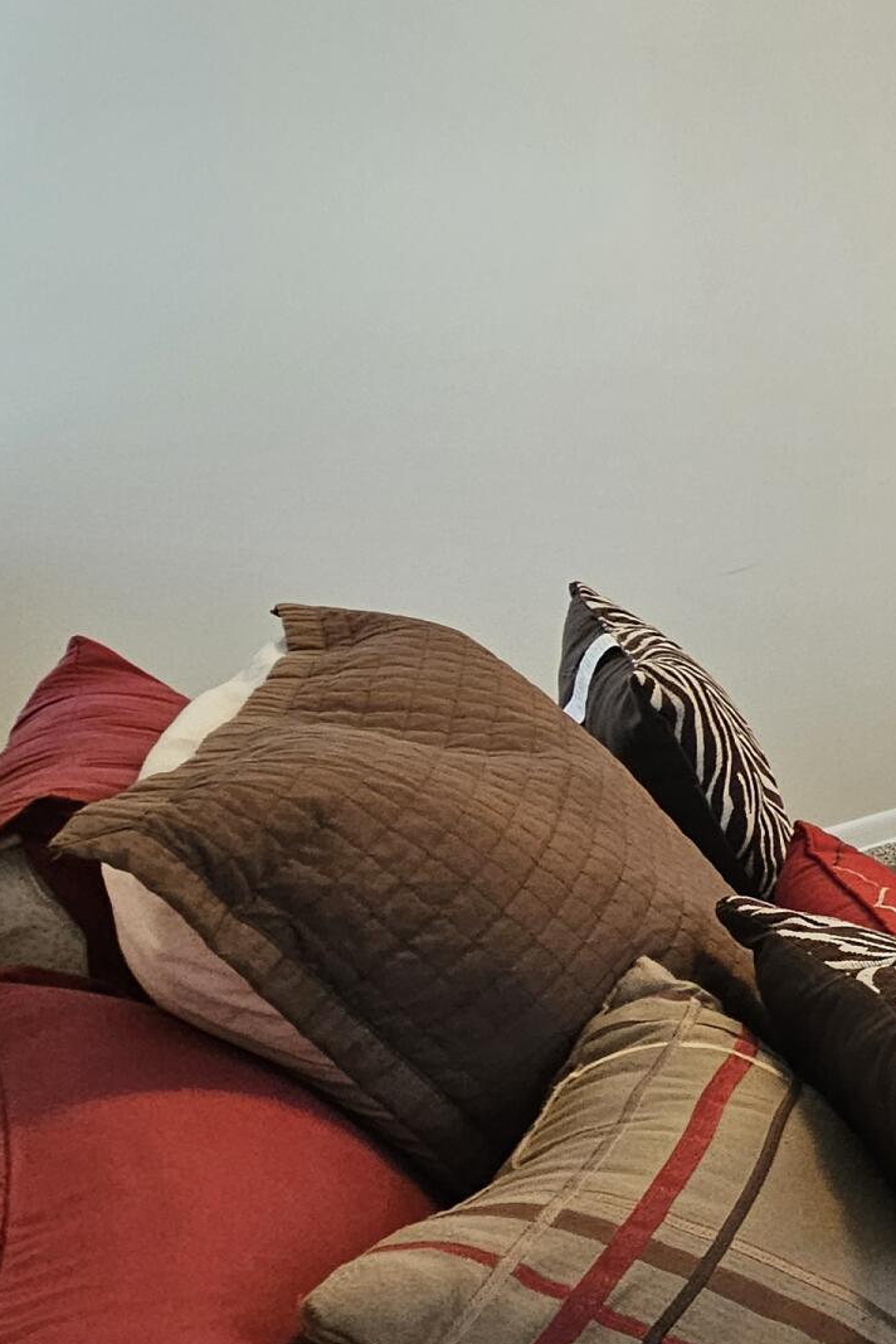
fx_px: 1418
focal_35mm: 38
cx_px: 1664
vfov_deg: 50.7
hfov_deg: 21.1
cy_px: 632
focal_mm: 2.2
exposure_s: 1/60
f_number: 2.2
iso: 200
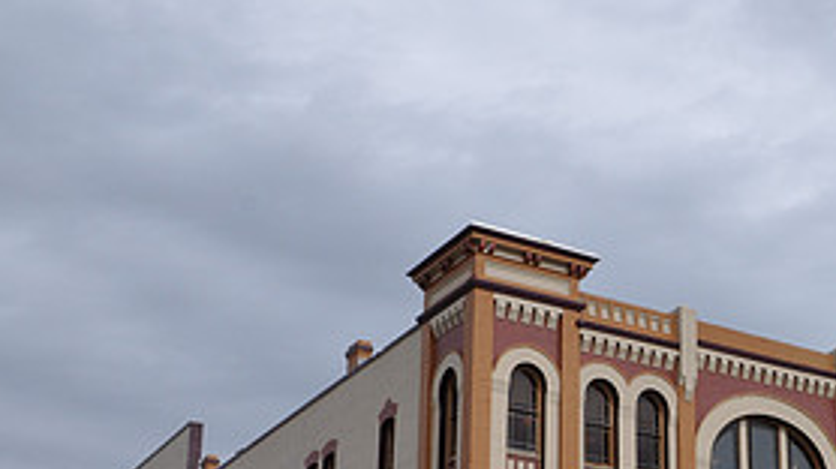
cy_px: 501
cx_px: 743
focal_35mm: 59
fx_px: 1307
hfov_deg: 33.7
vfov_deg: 19.6
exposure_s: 1/160
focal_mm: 18
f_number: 13
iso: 200
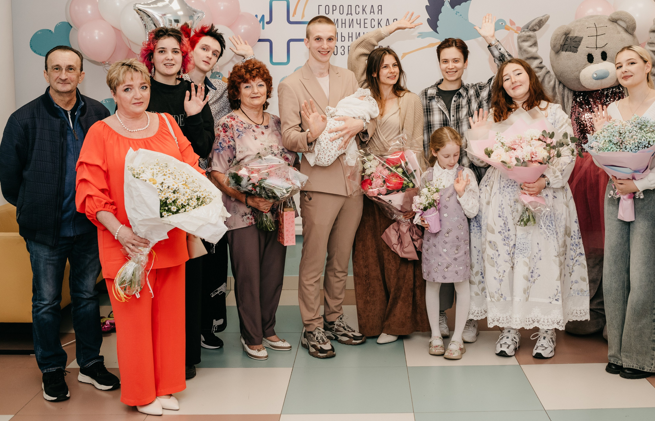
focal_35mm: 44
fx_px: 792
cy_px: 152
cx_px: 388
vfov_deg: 29.6
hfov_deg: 44.7
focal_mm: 35
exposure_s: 1/160
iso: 320
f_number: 4.5
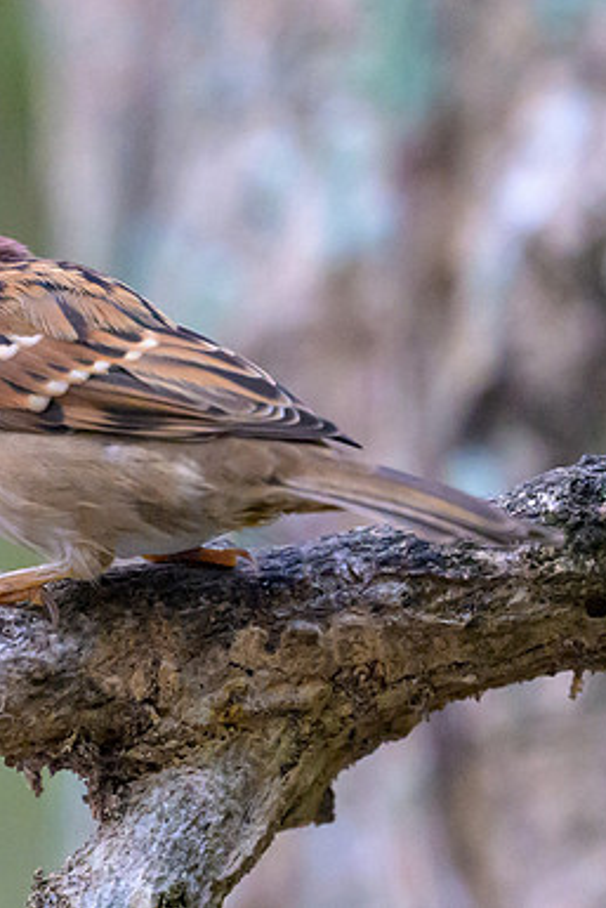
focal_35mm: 1396
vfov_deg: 1.5
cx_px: -205
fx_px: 35215
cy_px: 350
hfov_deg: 1.0
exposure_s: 1/320
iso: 4000
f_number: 2.8
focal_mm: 400
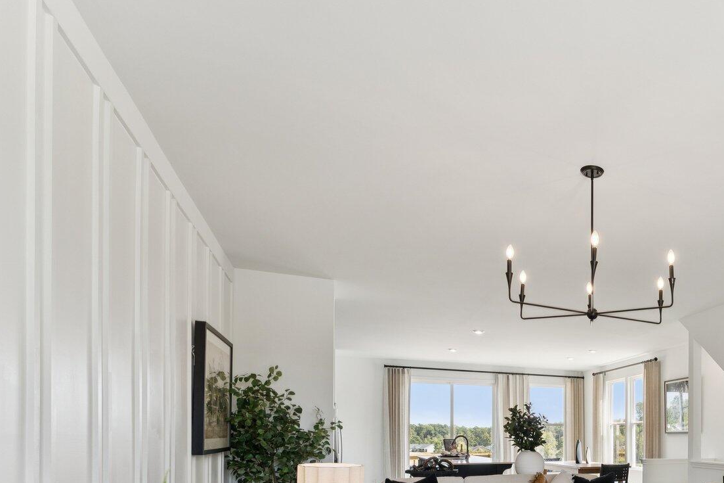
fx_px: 523
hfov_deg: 59.4
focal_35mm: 26
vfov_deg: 44.5
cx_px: 648
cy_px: 445
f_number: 7.1
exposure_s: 1/60
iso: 320
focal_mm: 14
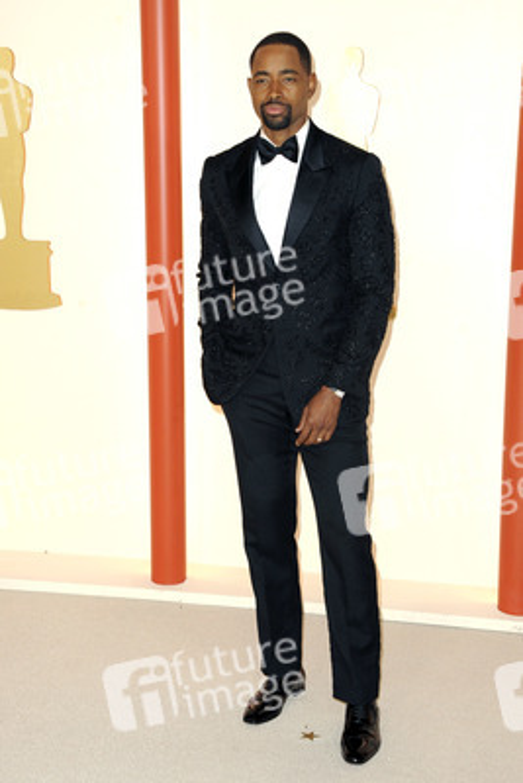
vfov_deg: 36.2
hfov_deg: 24.6
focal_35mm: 55
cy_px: 392
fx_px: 1197
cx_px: 262
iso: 1600
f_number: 6.3
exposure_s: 1/200
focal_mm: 55
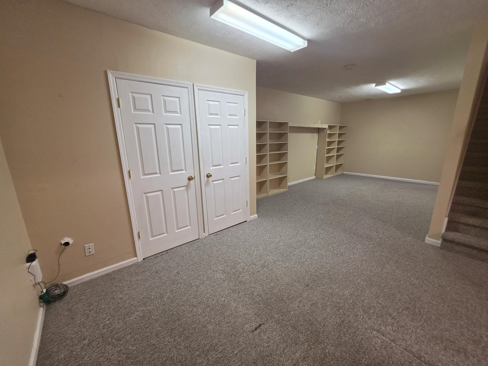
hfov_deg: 106.2
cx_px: 244
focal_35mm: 13
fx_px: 183
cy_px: 183
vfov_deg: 89.9
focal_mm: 2.2
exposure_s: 1/120
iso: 200
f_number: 1.9
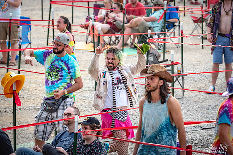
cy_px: 60
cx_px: 116
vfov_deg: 5.6
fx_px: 1586
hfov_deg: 8.4
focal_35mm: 245
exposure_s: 1/320
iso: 400
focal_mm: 200
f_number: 5.6
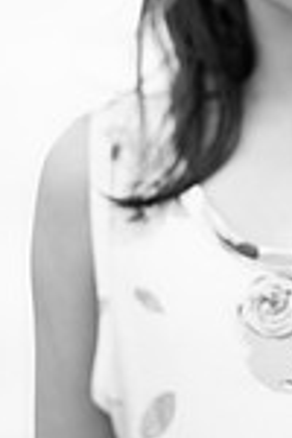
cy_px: 93
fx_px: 1277
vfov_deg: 19.3
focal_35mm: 105
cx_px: 397
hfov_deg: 12.6
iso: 200
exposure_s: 1/4000
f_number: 1.2
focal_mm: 35
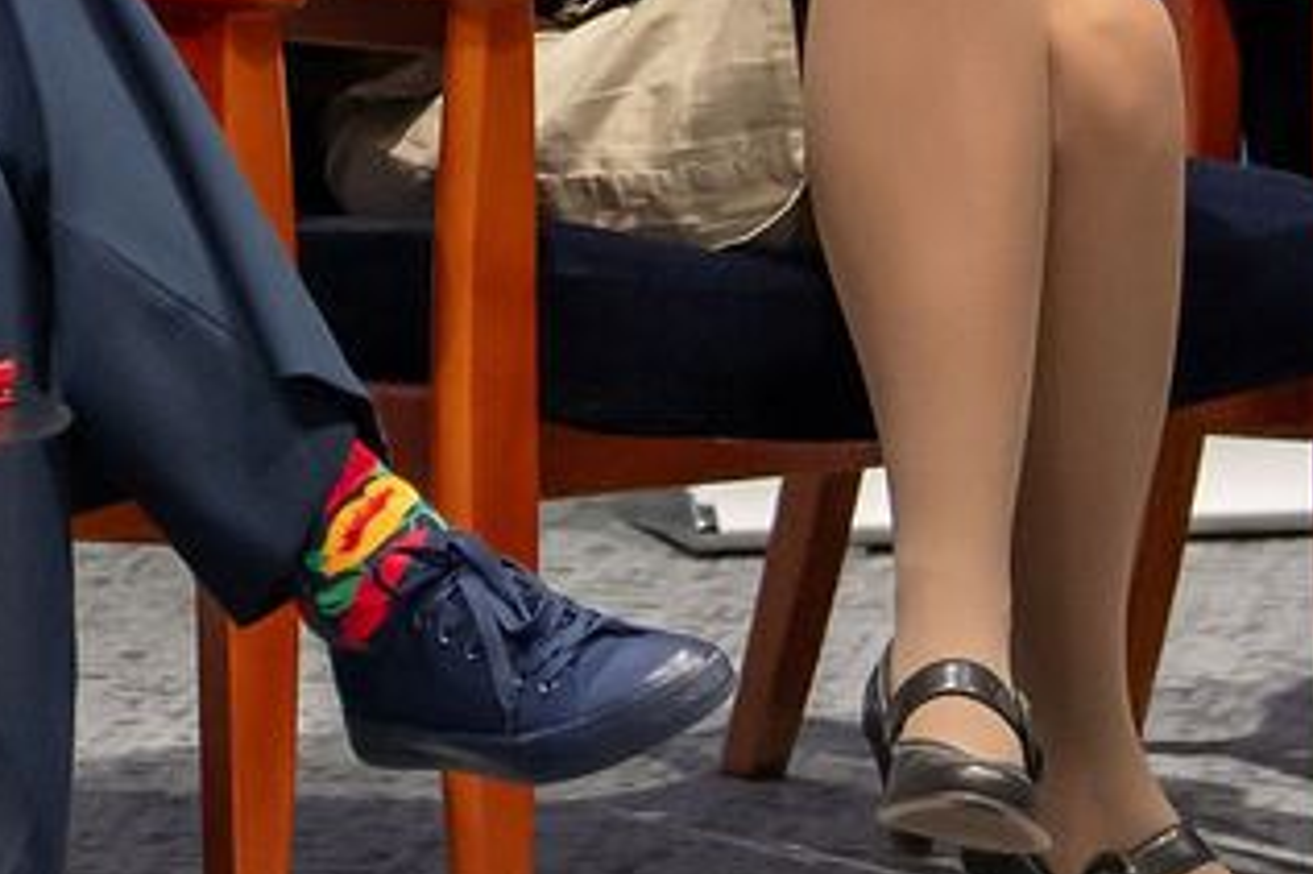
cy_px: -843
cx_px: -493
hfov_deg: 4.4
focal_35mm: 465
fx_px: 16950
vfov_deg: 2.9
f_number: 2.8
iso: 2800
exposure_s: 1/320
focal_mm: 72
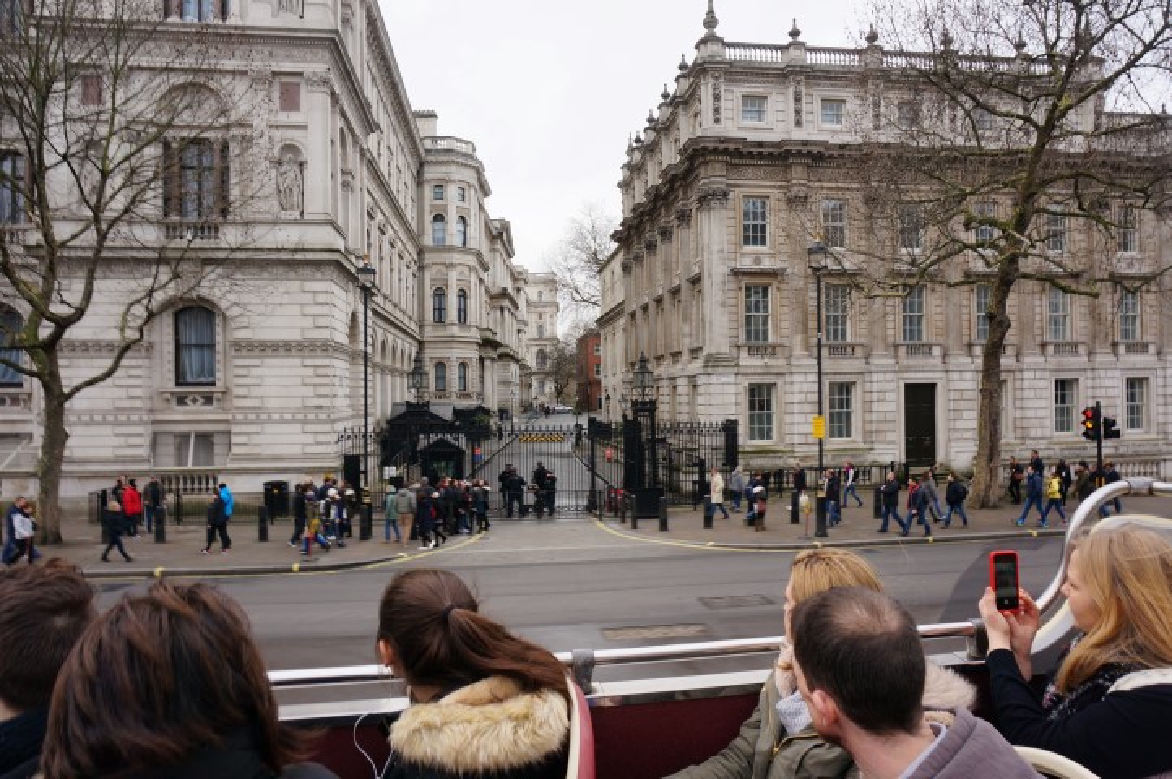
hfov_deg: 73.8
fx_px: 781
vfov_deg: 53.0
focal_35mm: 24
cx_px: 586
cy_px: 390
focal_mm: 16
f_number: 6.3
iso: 100
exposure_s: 1/60
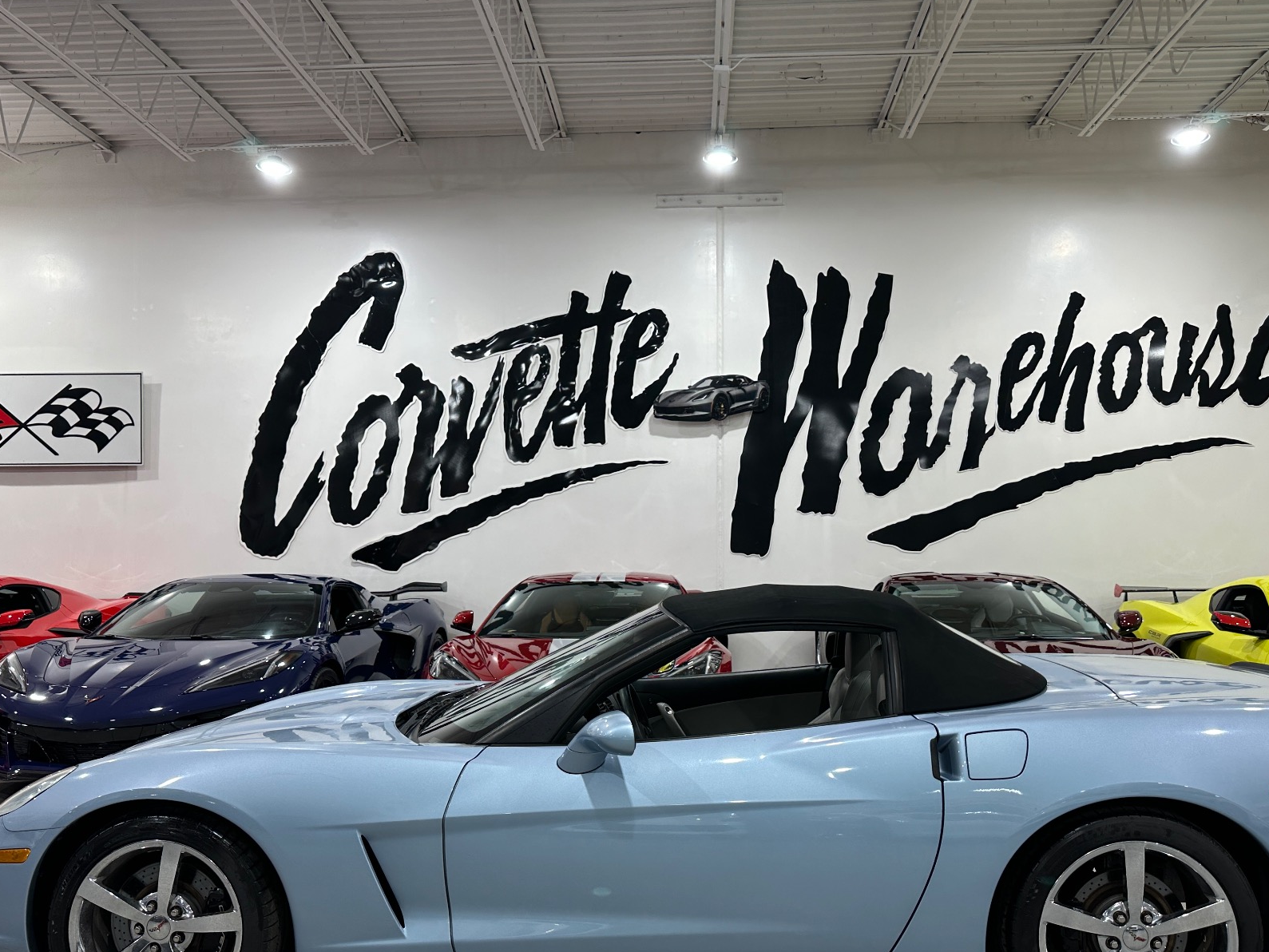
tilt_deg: +1.2
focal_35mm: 29
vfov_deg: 48.2
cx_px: 660
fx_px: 1063
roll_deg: -0.4
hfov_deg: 61.6
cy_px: 514
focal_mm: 6.86
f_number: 1.78
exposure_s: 1/120
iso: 80
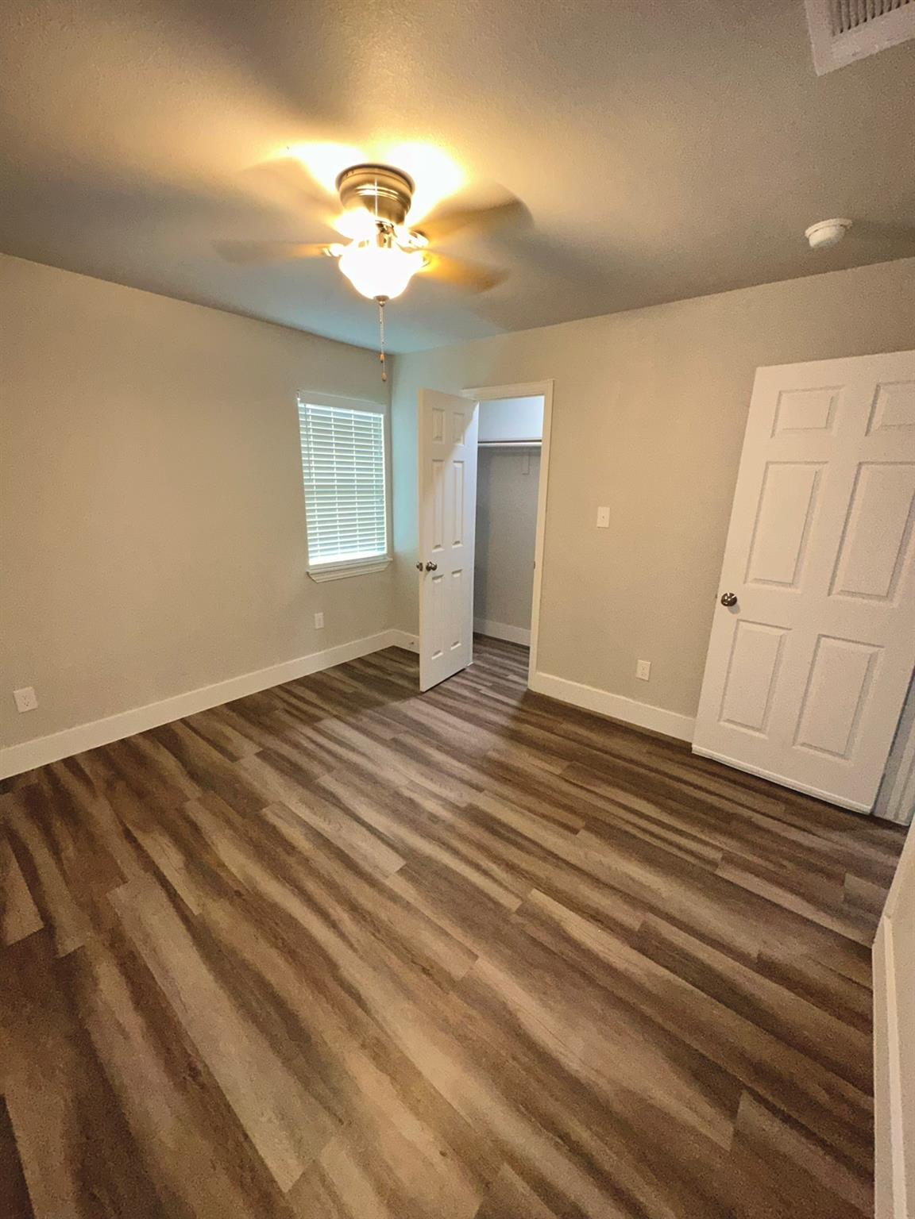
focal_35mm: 14
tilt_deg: -15.7
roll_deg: -0.1
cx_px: 458
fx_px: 493
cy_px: 610
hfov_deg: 85.7
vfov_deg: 102.1
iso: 1000
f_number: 2.2
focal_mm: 2.22
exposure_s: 1/60
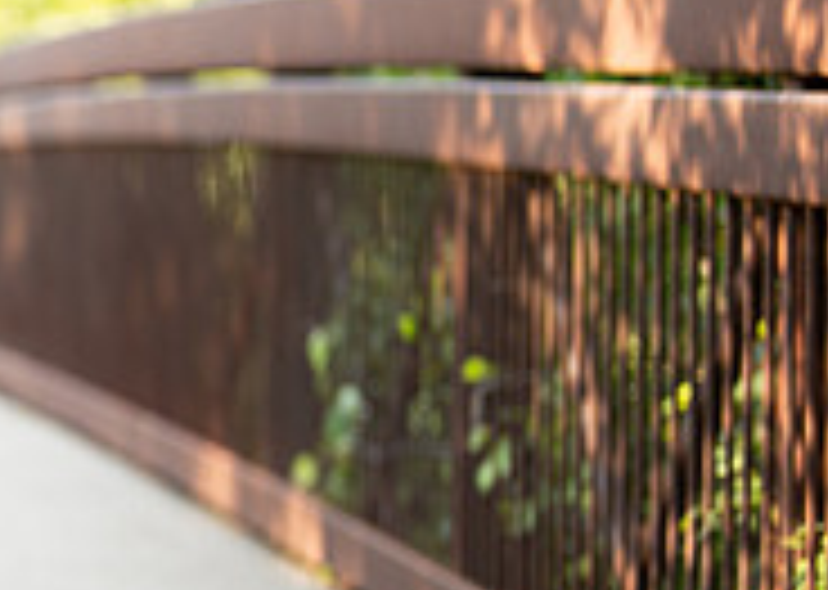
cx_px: -453
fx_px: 4322
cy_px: 438
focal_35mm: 184
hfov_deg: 10.5
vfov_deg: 7.8
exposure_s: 1/500
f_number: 1.2
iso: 100
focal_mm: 50
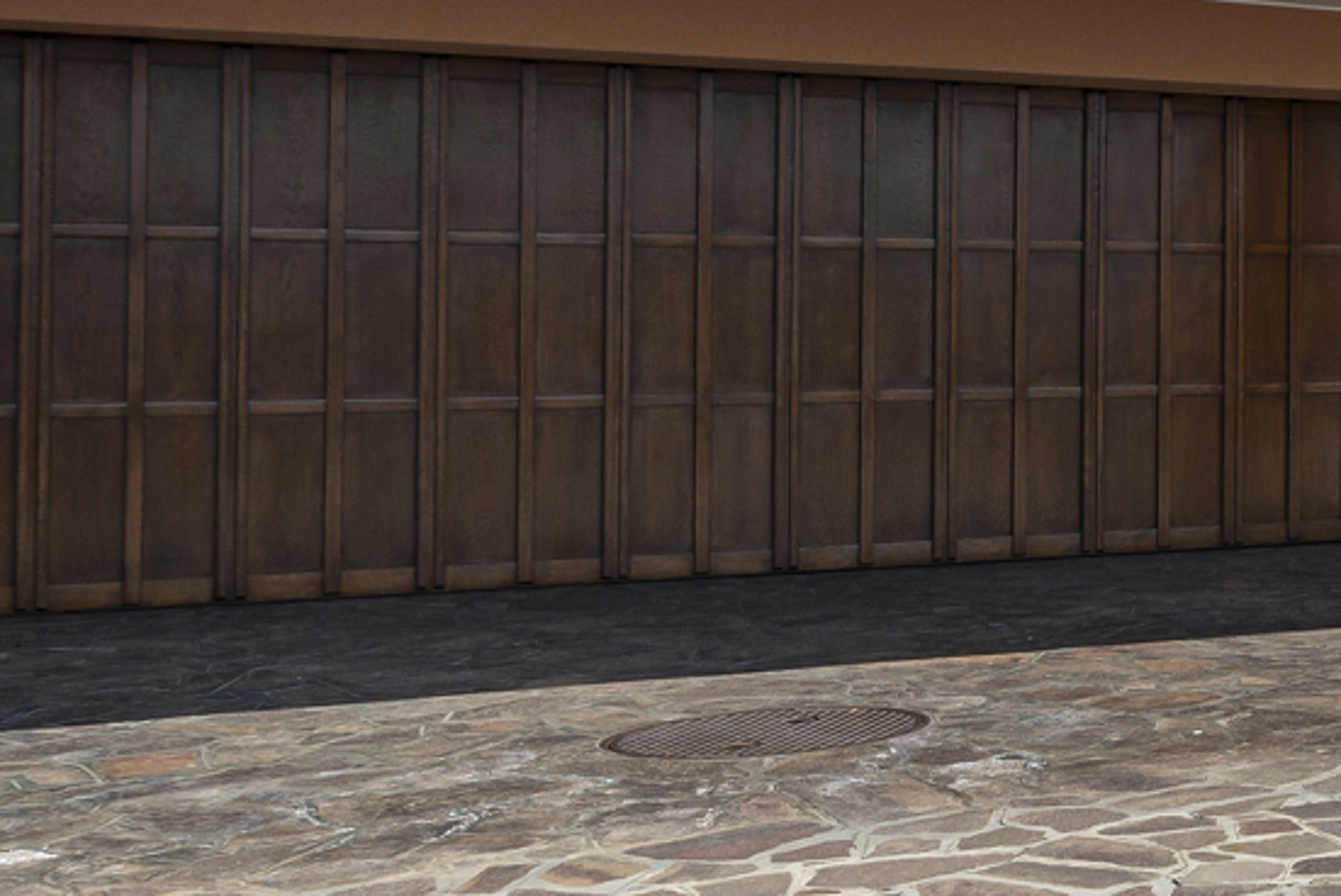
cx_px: 2312
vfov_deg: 20.8
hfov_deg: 21.8
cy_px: 276
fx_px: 2422
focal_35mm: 65
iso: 100
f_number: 9
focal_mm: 14
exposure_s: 1/250
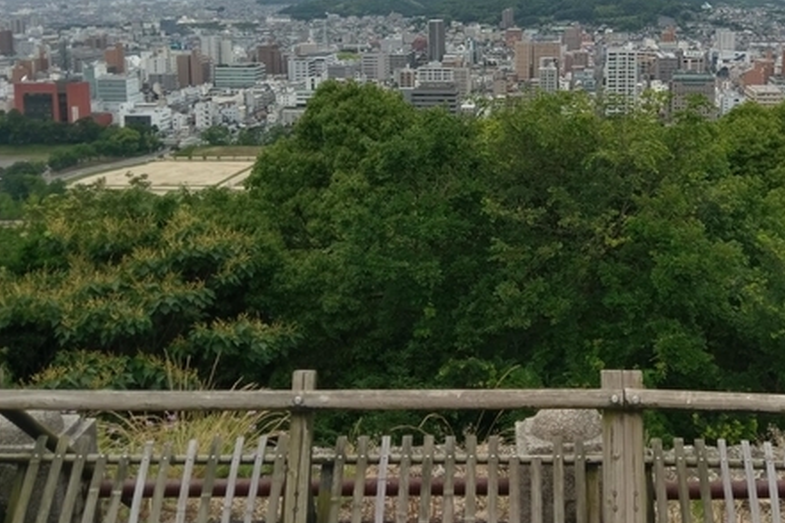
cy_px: 98
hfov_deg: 39.8
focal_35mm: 49
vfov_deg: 26.9
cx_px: 536
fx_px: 1068
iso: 100
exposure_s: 1/2909
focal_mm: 4.58
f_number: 1.8
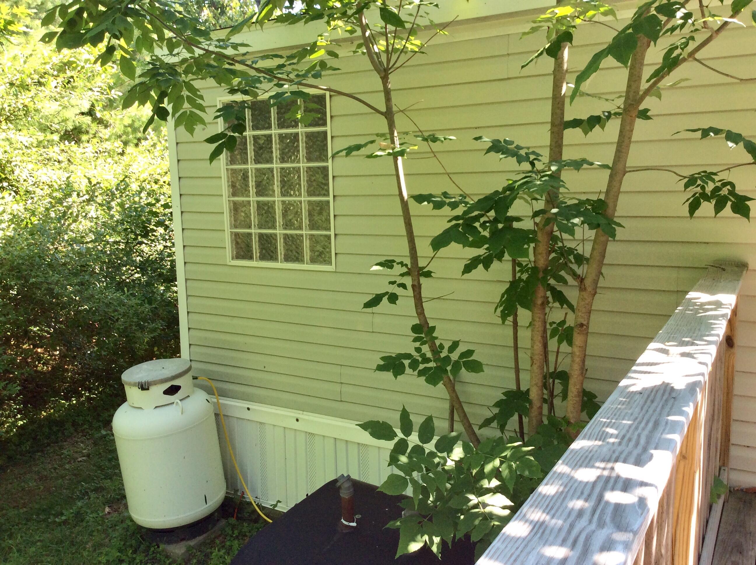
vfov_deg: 44.1
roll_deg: +1.5
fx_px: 698
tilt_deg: -9.7
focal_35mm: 32
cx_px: 378
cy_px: 282
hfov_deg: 56.9
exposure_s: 1/172
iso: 32
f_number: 2.4
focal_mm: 3.3
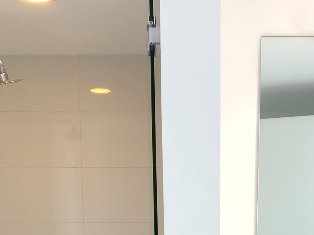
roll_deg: -0.3
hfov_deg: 32.6
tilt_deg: -6.2
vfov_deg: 22.5
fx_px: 535
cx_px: 196
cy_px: 296
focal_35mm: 59
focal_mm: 4
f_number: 1.8
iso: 40
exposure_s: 1/24
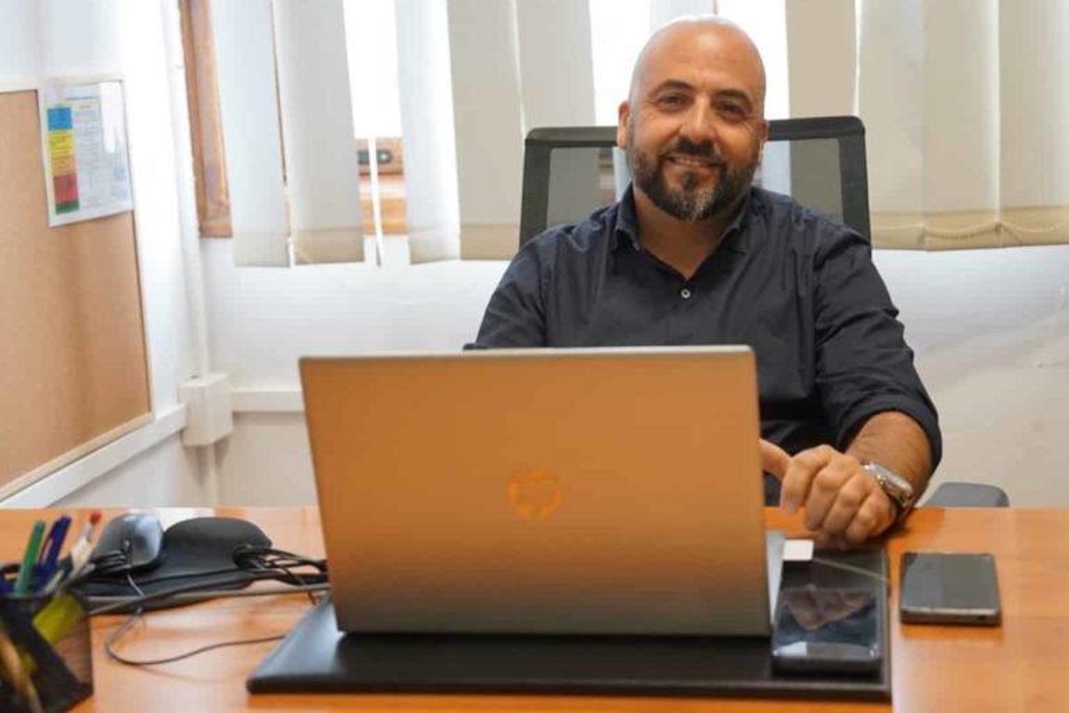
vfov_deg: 30.5
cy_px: 356
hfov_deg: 44.5
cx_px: 534
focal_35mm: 44
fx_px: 1306
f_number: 4
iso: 1250
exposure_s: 1/160
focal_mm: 44
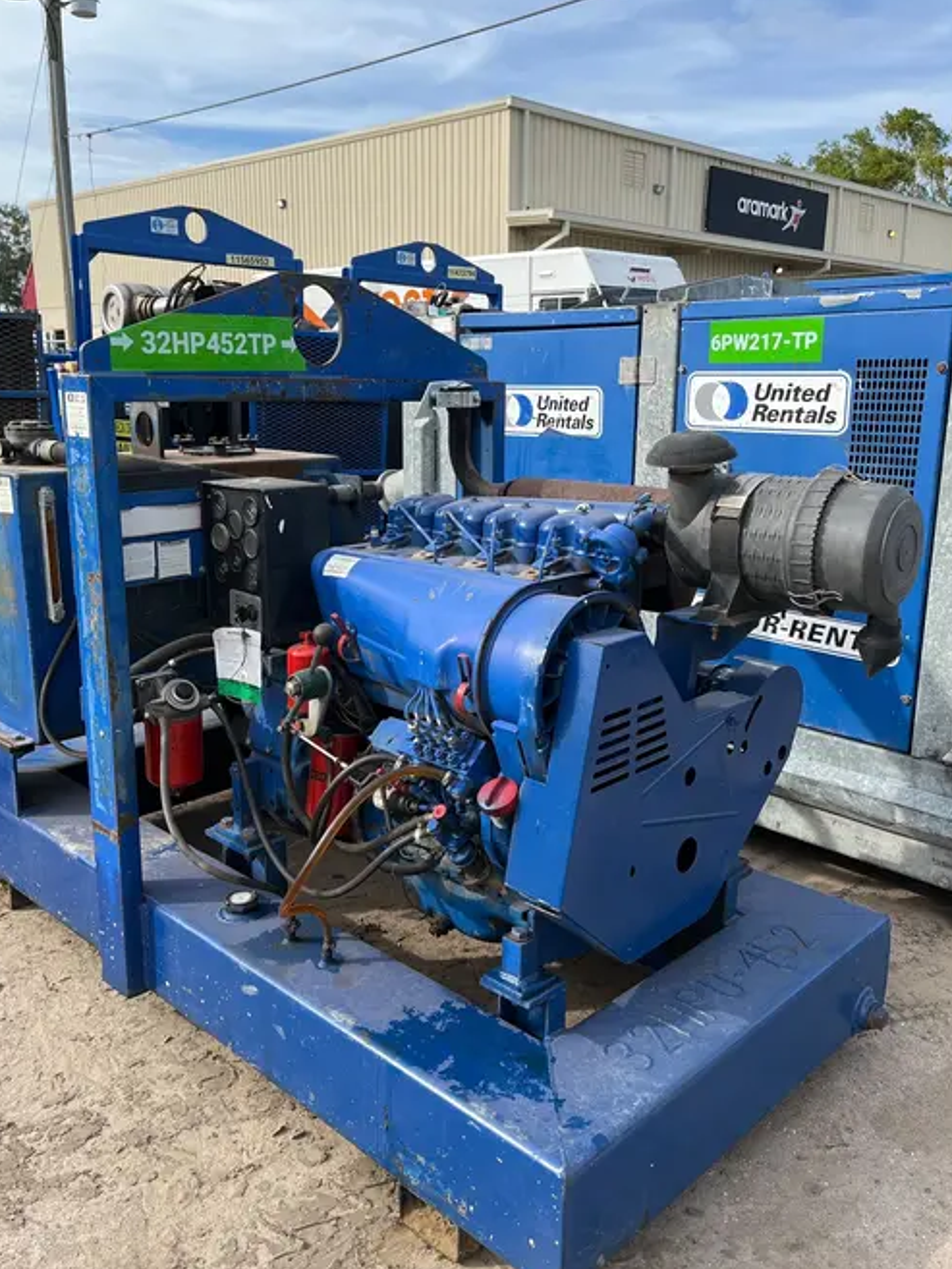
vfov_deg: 61.7
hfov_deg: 48.2
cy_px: 631
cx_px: 456
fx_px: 1063
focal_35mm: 29
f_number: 1.6
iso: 50
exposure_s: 1/1695
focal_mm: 5.1
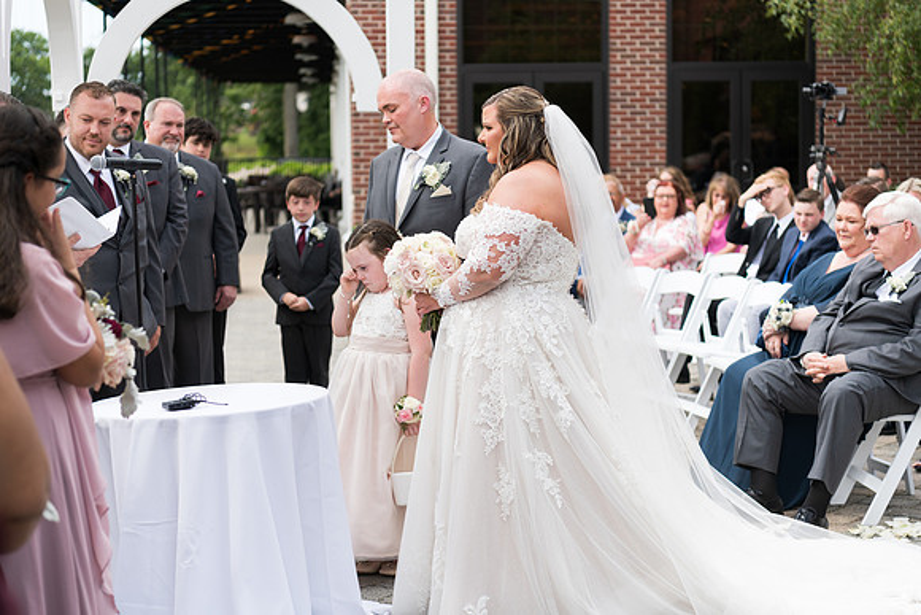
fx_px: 1791
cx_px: 460
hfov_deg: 28.8
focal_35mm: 70
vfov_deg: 19.5
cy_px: 308
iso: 64
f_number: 2.8
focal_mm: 70
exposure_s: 1/1000
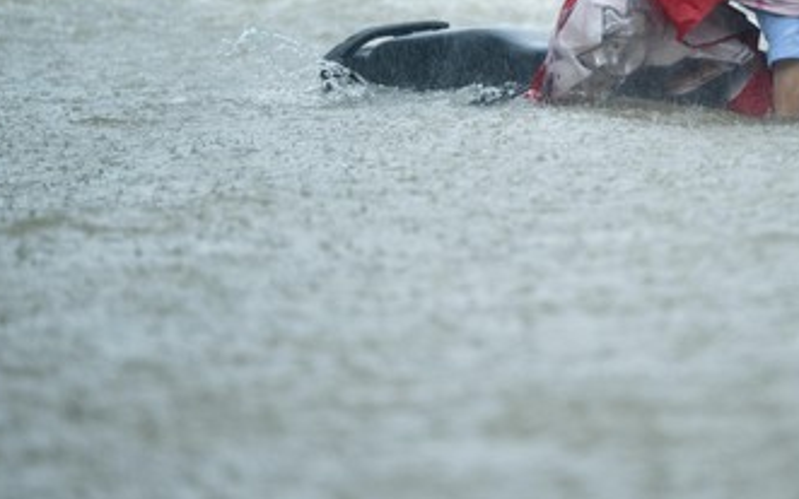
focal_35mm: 394
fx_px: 8581
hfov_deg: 5.3
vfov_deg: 3.3
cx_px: 664
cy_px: -11
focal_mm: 200
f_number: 2.8
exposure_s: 1/250
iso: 1600
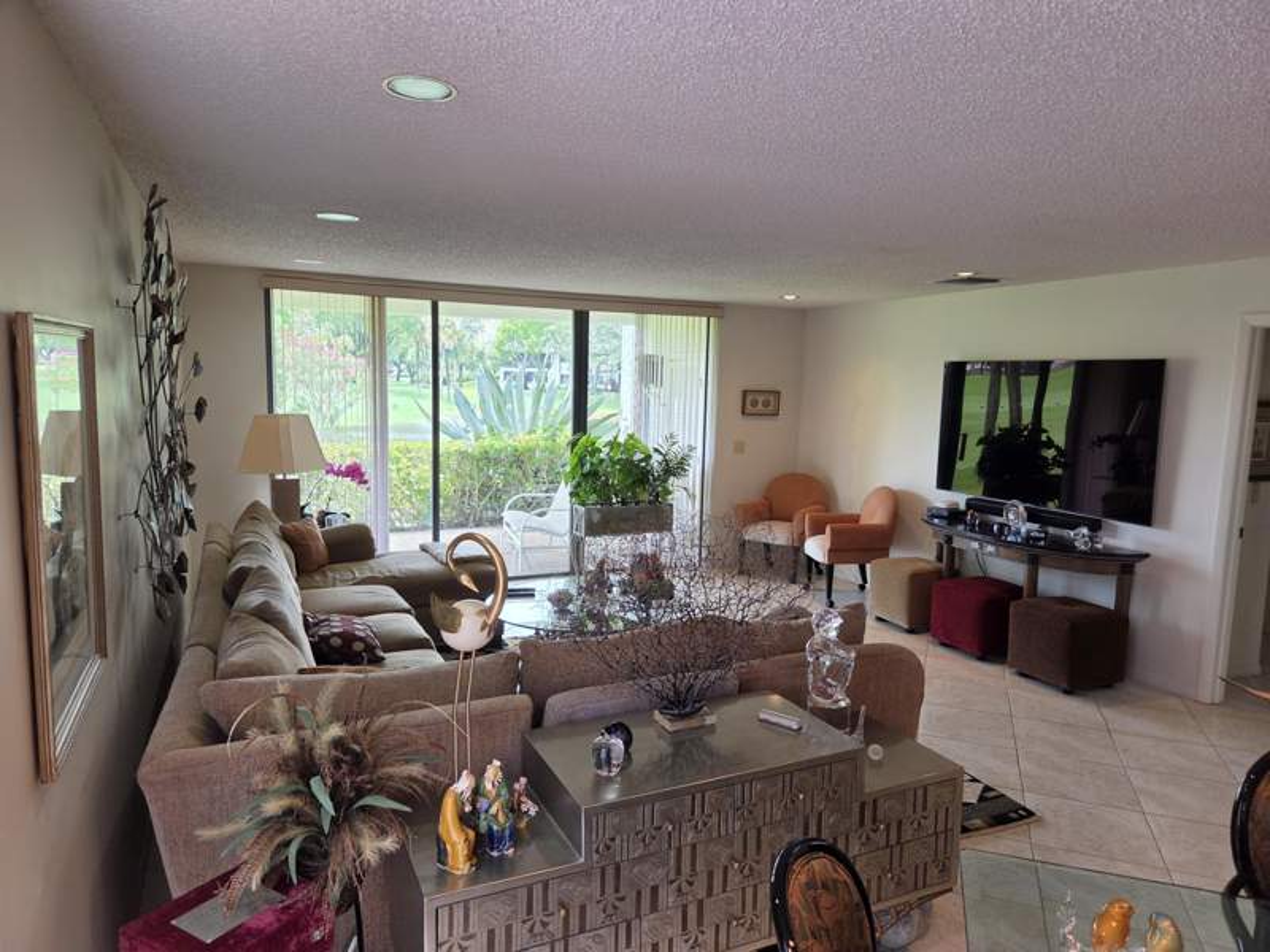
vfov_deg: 58.9
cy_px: 476
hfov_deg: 73.9
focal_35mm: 23
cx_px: 635
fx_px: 844
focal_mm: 5.4
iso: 40
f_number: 1.8
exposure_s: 1/120
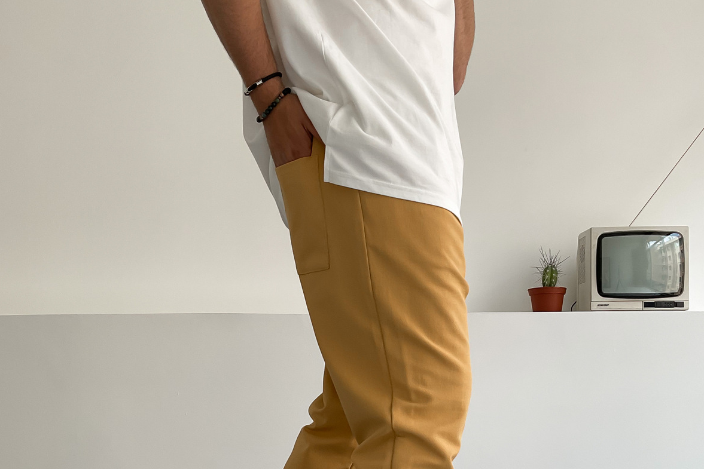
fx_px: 802
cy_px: 378
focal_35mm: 41
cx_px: 356
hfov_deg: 47.4
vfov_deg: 31.7
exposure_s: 1/120
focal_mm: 3
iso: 40
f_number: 1.8
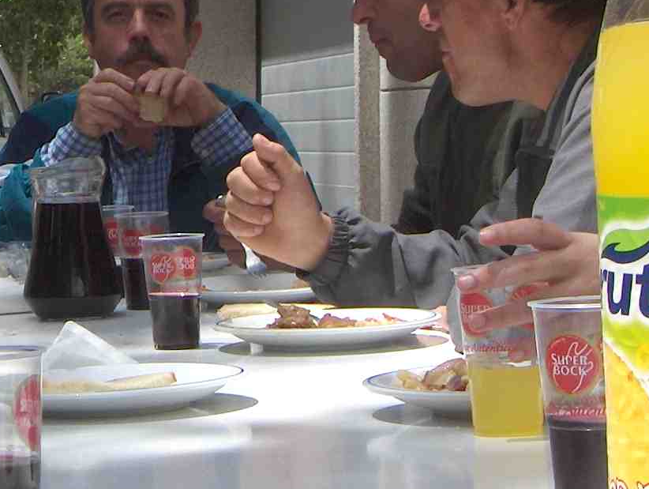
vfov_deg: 11.9
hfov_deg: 15.6
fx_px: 2309
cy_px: -29
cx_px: -51
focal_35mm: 123
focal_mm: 8
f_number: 4.8
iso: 100
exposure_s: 1/787
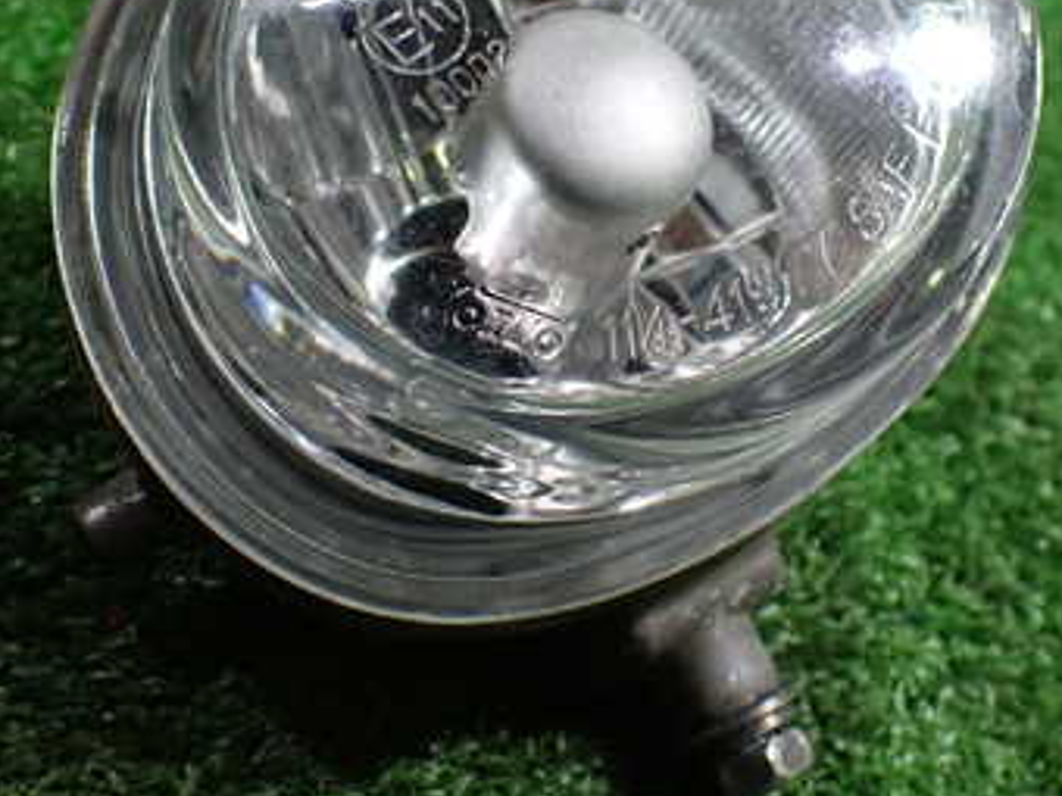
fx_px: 1626
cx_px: 578
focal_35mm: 53
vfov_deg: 27.3
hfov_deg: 36.1
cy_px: 259
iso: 800
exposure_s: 1/100
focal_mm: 5.4
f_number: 2.3
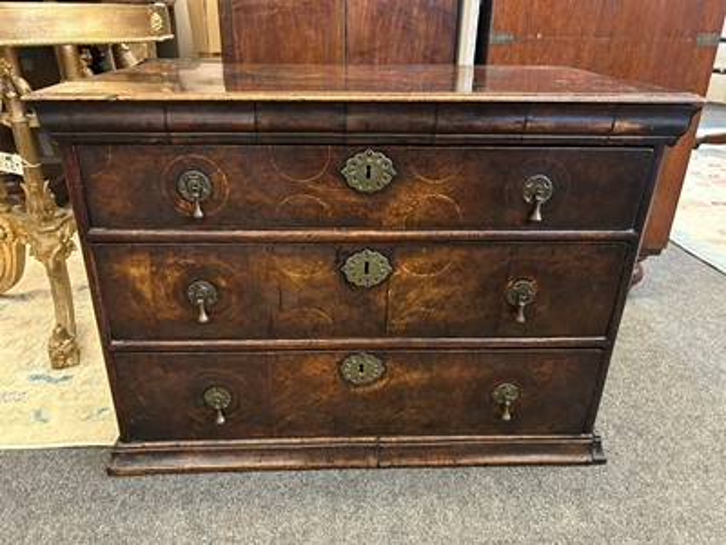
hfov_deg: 67.3
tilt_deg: -24.8
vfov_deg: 53.1
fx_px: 545
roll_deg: -1.1
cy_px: 272
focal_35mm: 26
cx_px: 363
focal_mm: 5.7
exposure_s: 1/25
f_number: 1.5
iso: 500
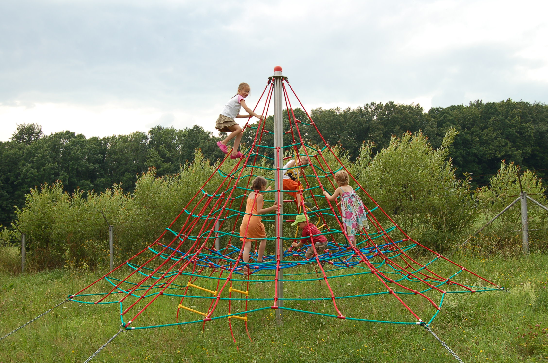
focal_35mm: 39
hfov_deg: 49.6
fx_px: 593
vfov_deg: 34.1
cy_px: 182
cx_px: 274
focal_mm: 26
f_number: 8
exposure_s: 1/250
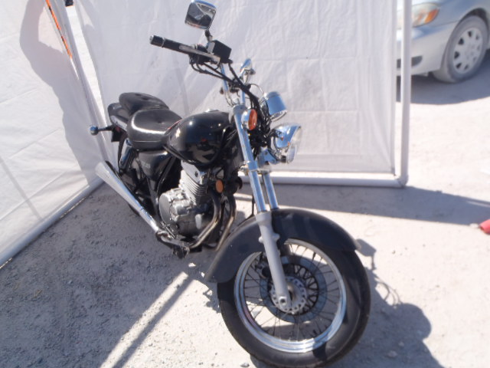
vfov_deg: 49.7
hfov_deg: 63.4
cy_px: 184
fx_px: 396
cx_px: 245
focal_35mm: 28
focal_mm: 5
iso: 80
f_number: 4.5
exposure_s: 1/500
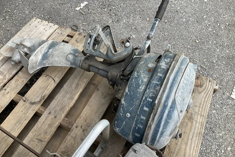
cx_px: 117
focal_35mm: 32
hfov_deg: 58.7
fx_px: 209
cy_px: 78
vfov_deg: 41.1
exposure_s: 1/149
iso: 20
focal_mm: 3
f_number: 1.8
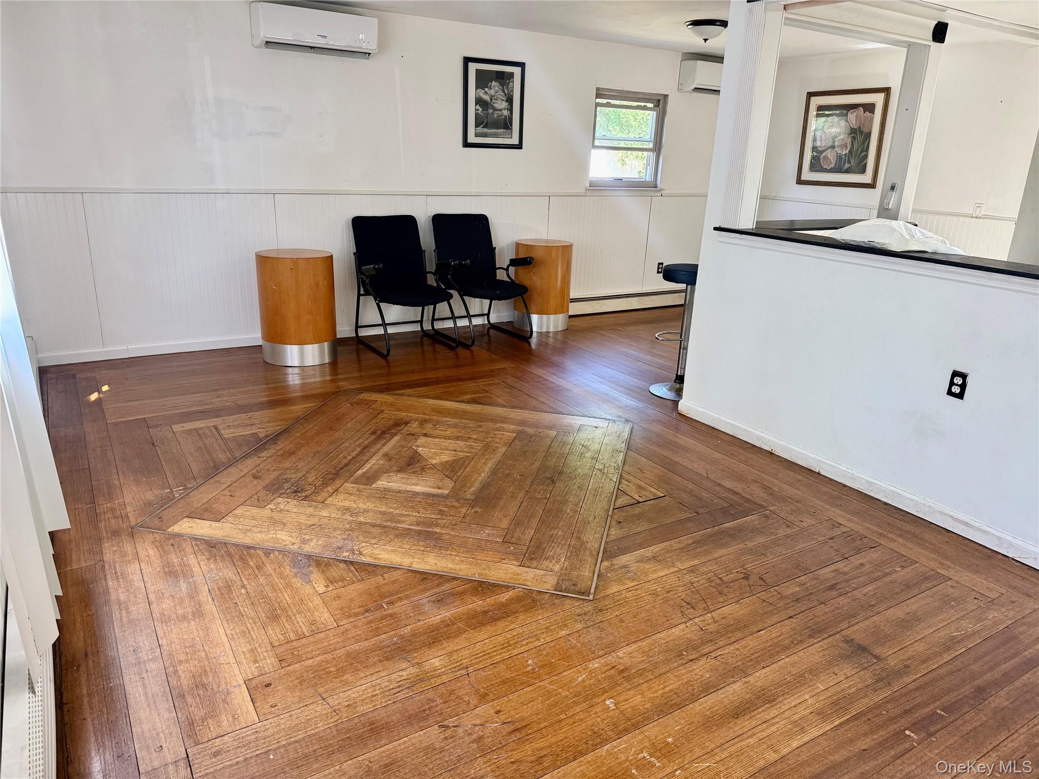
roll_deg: -2.2
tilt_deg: -16.6
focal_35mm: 24
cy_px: 390
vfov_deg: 56.8
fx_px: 720
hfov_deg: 71.6
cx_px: 520
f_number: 1.78
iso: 200
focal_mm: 6.76
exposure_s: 1/96
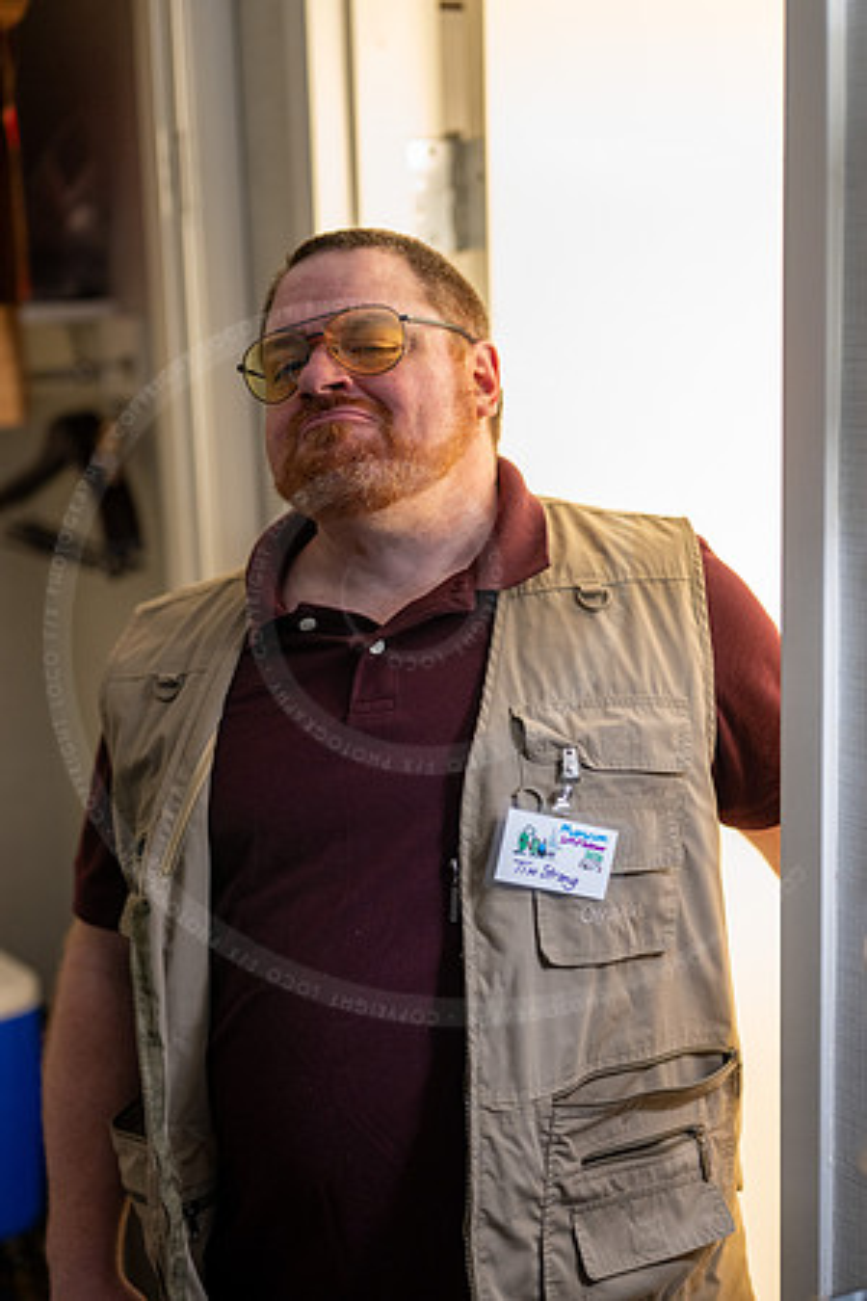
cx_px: 434
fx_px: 1806
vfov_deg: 39.6
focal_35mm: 50
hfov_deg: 27.0
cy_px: 650
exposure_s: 1/250
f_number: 1.6
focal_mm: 50
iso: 1000
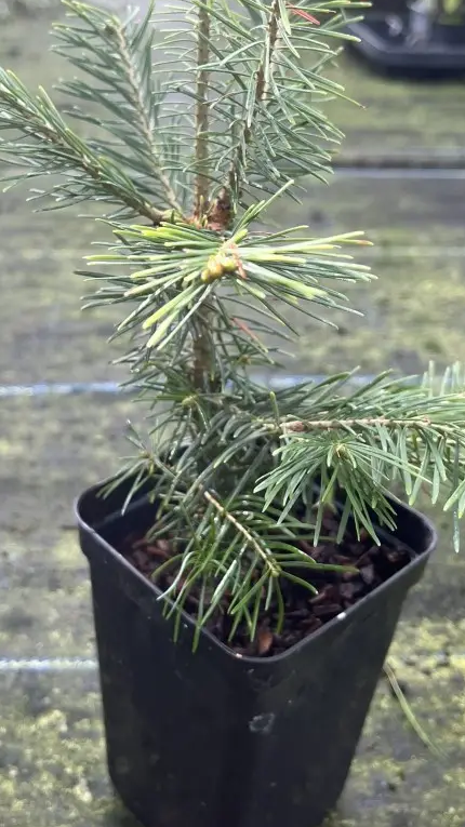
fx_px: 877
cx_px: 213
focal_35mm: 40
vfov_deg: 50.4
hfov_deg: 29.7
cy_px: 383
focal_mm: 5.1
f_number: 1.6
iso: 32
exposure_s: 1/131
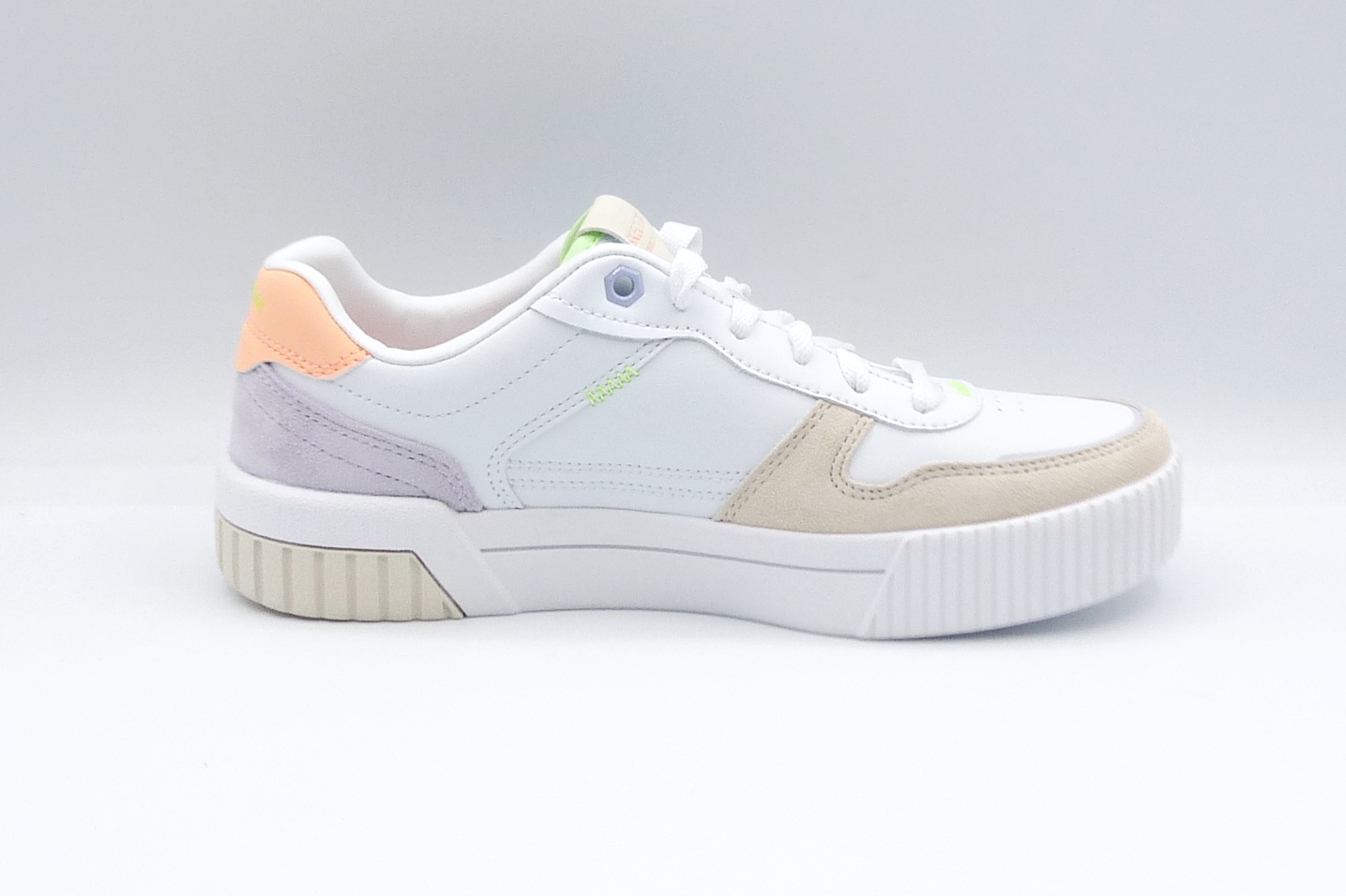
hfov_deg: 34.5
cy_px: 381
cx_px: 706
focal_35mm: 58
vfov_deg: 23.3
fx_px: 2168
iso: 100
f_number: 4
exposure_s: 1/250
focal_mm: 4.9
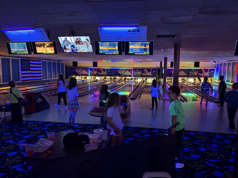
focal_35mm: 26
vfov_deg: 53.1
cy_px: 89
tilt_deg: -6.5
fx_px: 179
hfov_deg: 67.3
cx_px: 119
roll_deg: +0.1
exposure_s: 1/30
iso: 640
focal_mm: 5.96
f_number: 1.6
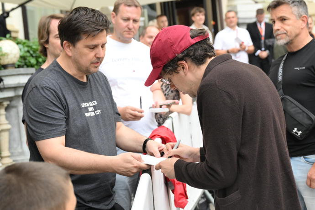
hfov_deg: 27.7
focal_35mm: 73
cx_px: 158
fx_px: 639
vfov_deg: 18.7
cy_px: 105
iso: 1000
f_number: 4.5
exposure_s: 1/640
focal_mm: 49
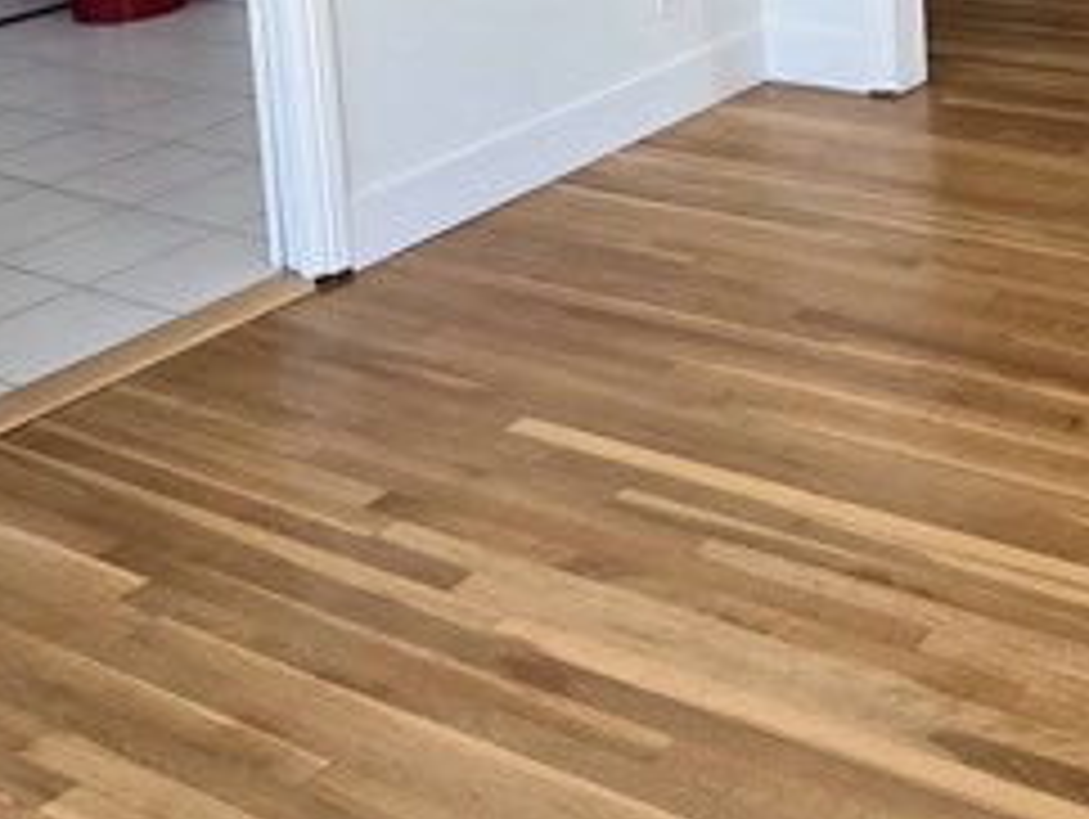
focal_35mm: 55
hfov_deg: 32.6
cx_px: 1035
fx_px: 1732
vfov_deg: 23.4
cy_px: -256
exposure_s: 1/370
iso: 125
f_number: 1.9
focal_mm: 2.2
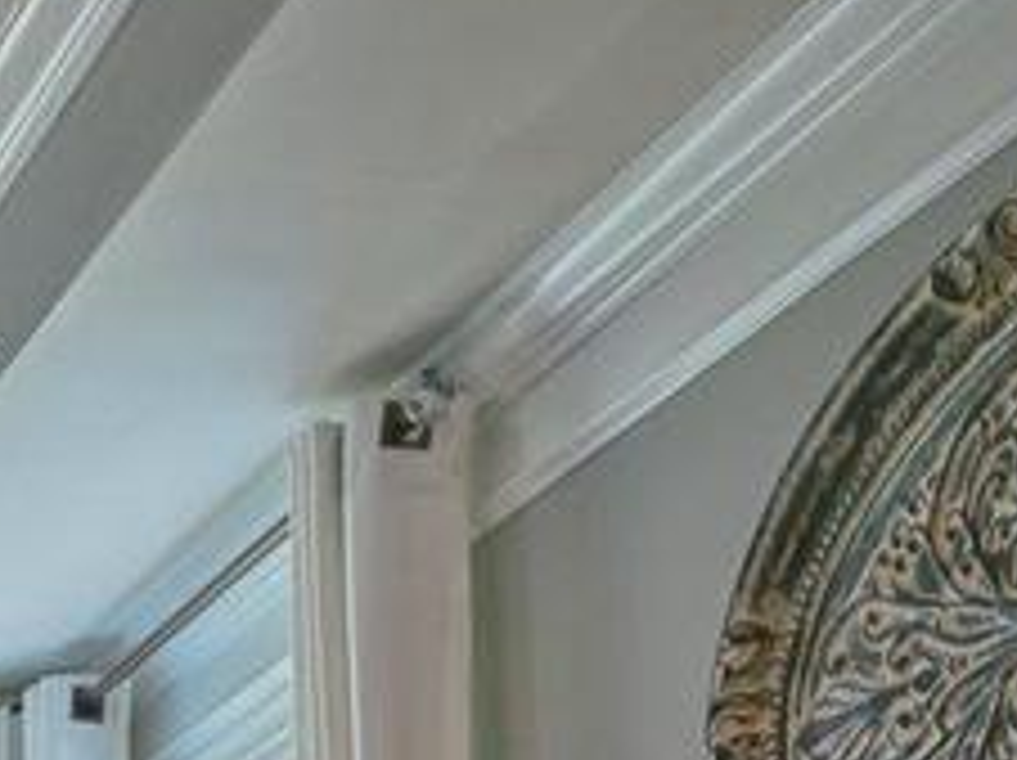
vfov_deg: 13.7
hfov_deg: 16.7
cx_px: -940
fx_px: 2700
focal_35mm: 92
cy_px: 1520
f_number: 2.8
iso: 125
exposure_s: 1/30
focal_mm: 10
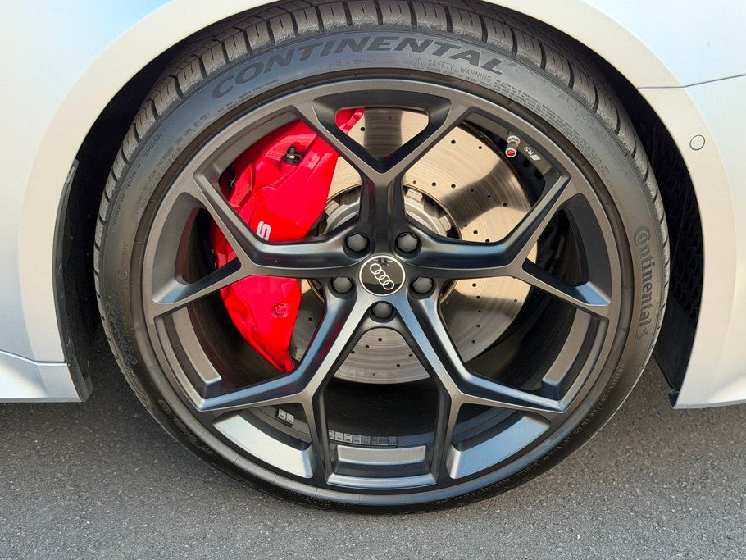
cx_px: 388
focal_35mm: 54
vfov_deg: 27.0
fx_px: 1164
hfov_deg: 35.5
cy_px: 298
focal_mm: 6.76
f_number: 1.78
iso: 80
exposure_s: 1/400
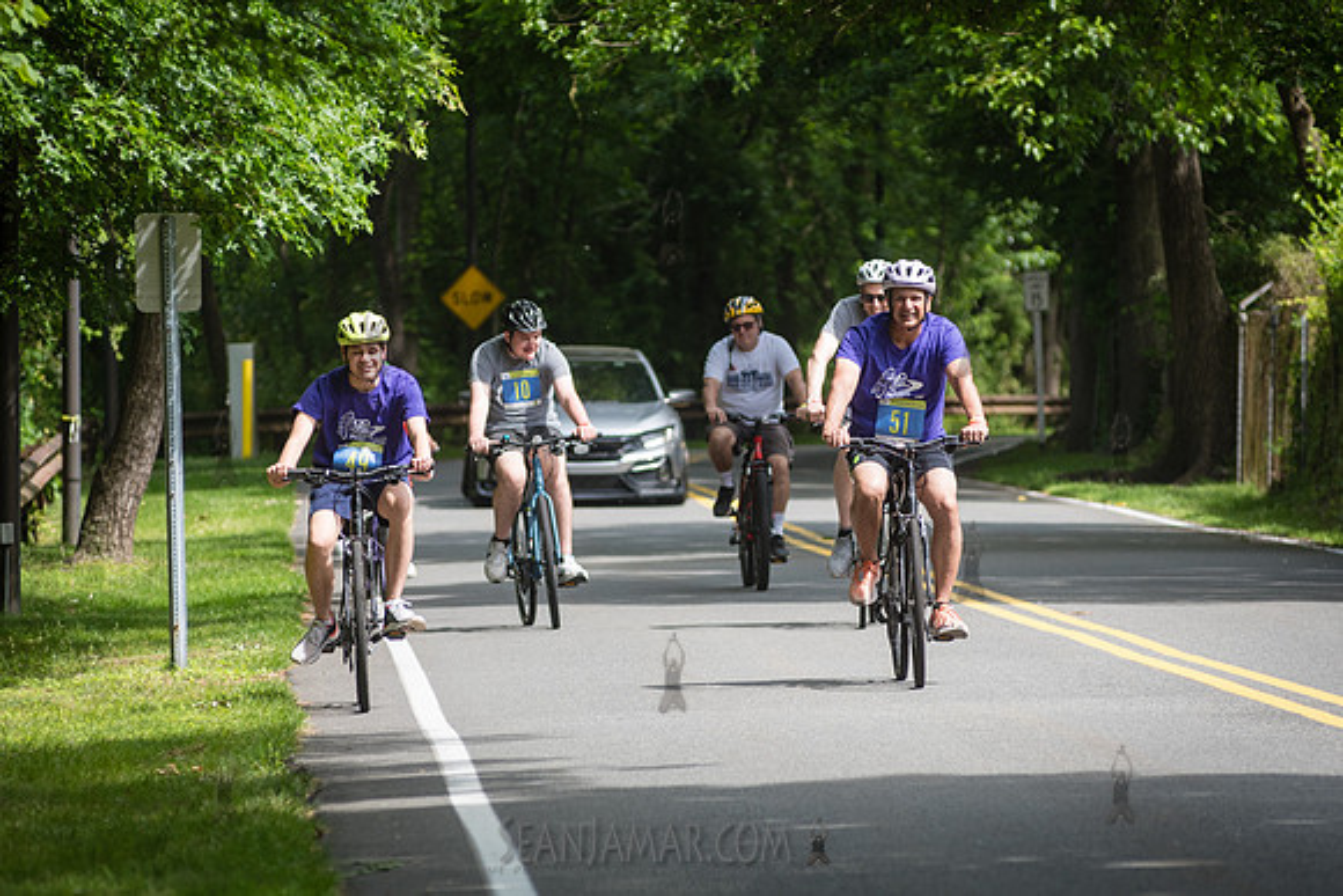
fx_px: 10116
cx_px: 672
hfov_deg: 7.6
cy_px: 448
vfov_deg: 5.1
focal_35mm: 271
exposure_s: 1/800
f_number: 4.5
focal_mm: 200
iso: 250
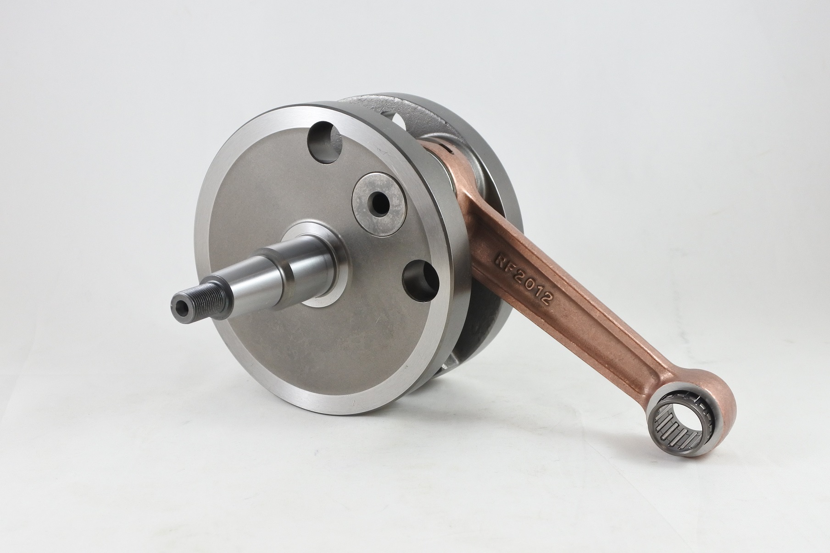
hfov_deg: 53.1
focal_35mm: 36
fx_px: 830
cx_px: 415
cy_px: 276
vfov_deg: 36.9
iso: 500
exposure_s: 1/125
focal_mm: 13.4
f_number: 4
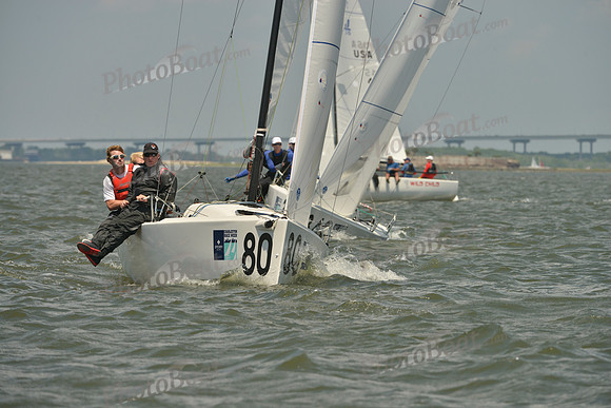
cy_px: 204
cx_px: 306
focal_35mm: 310
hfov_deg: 6.6
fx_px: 5262
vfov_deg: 4.4
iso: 280
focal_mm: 310
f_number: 10
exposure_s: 1/1250
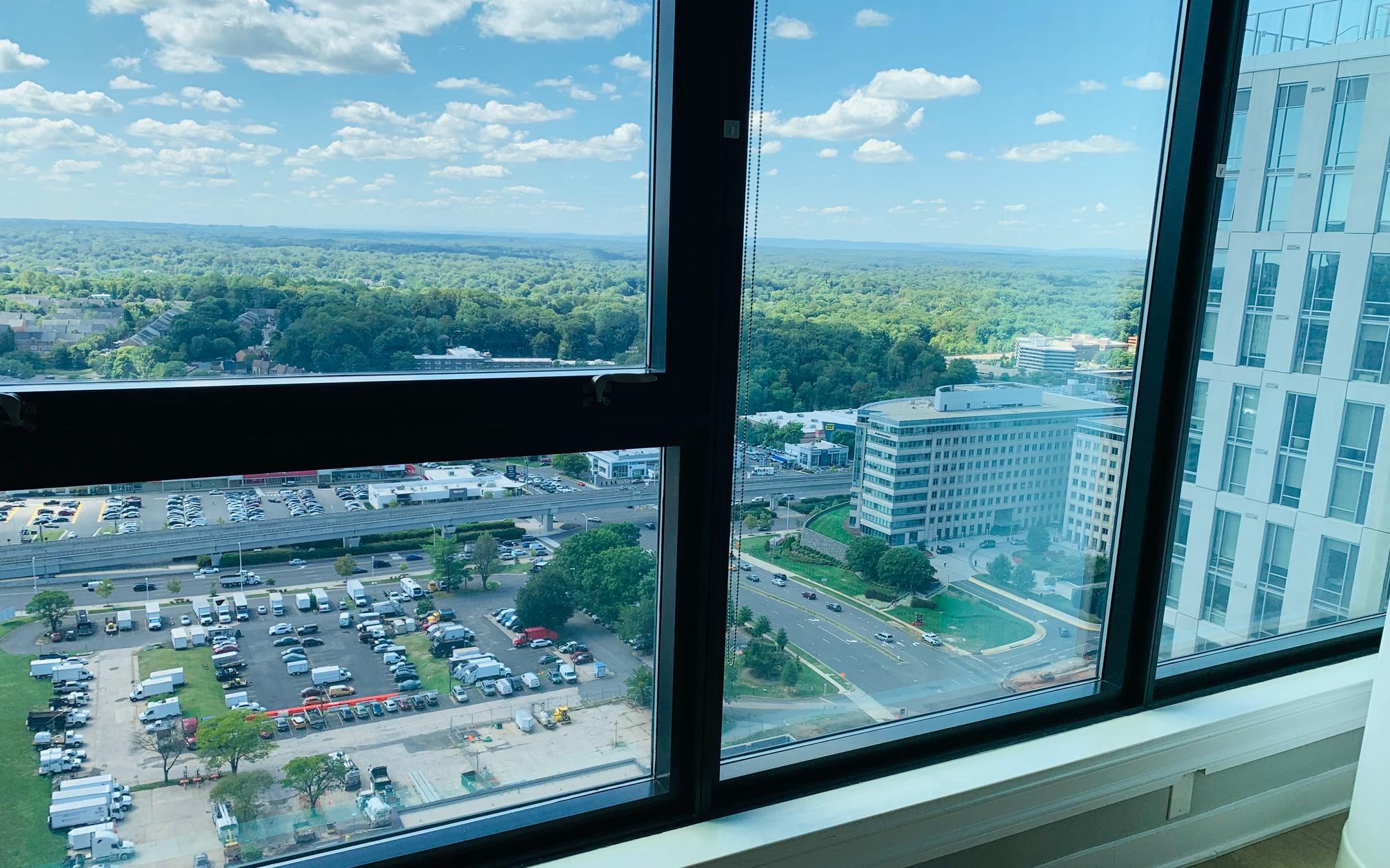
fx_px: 1061
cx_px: 705
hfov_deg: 66.5
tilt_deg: -13.4
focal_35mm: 28
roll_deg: -0.8
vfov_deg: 44.5
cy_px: 471
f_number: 1.8
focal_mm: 4.25
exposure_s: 1/687
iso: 25
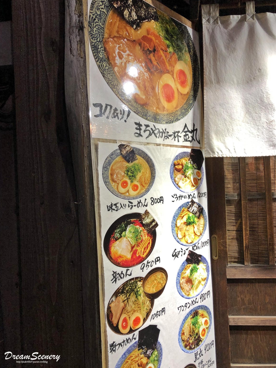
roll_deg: +2.3
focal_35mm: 29
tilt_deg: -0.4
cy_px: 180
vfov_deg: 61.6
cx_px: 137
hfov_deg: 48.2
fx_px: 308
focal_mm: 3.99
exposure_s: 1/33
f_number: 1.8
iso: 20
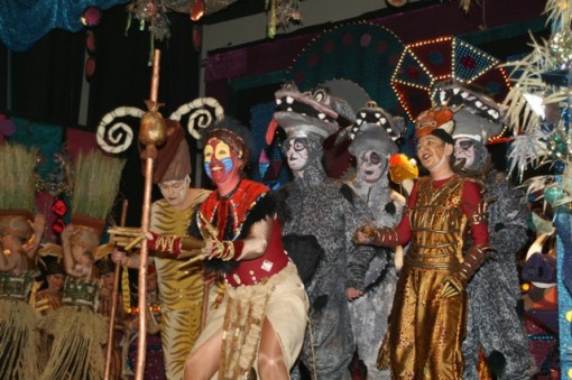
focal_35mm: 75
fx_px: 1190
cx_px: 286
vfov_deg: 18.1
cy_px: 190
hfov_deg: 27.0
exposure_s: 1/60
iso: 400
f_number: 4.5
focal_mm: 50
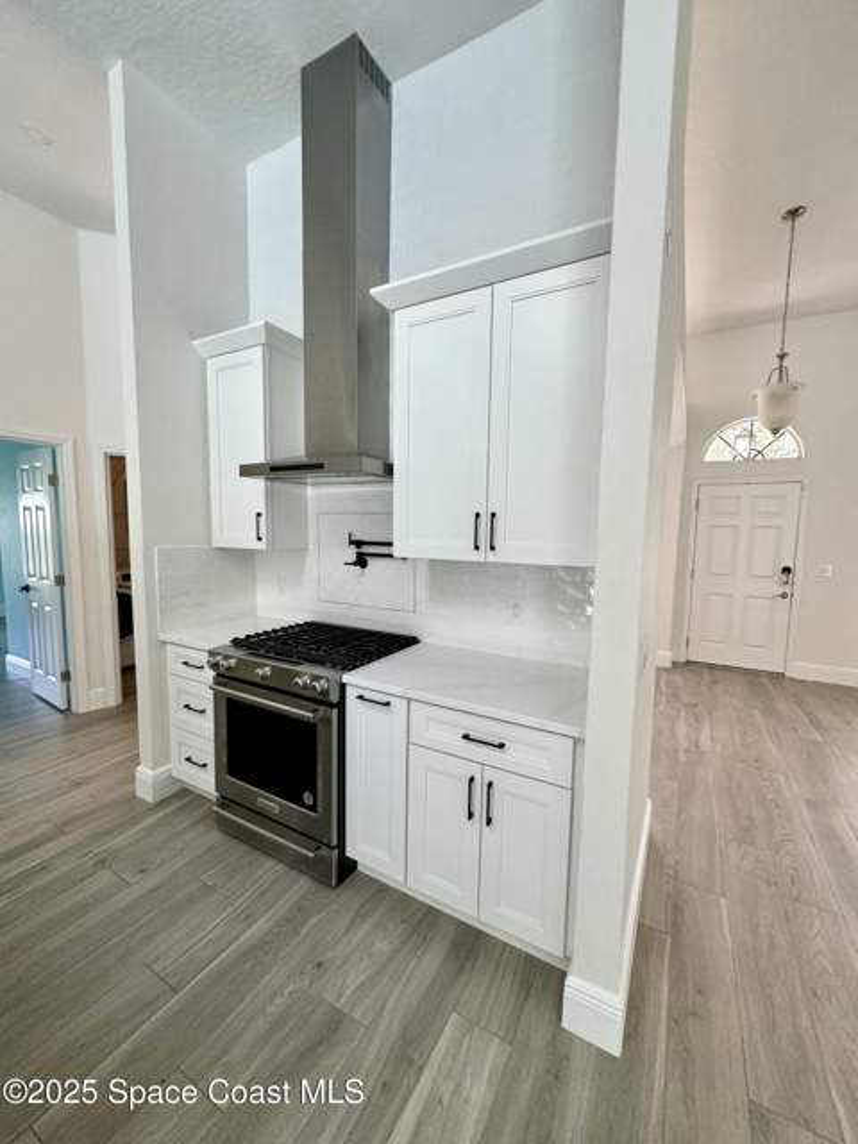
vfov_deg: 102.1
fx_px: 463
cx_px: 429
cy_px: 572
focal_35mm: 14
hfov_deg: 85.7
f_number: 2.2
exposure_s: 1/99
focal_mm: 2.22
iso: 160
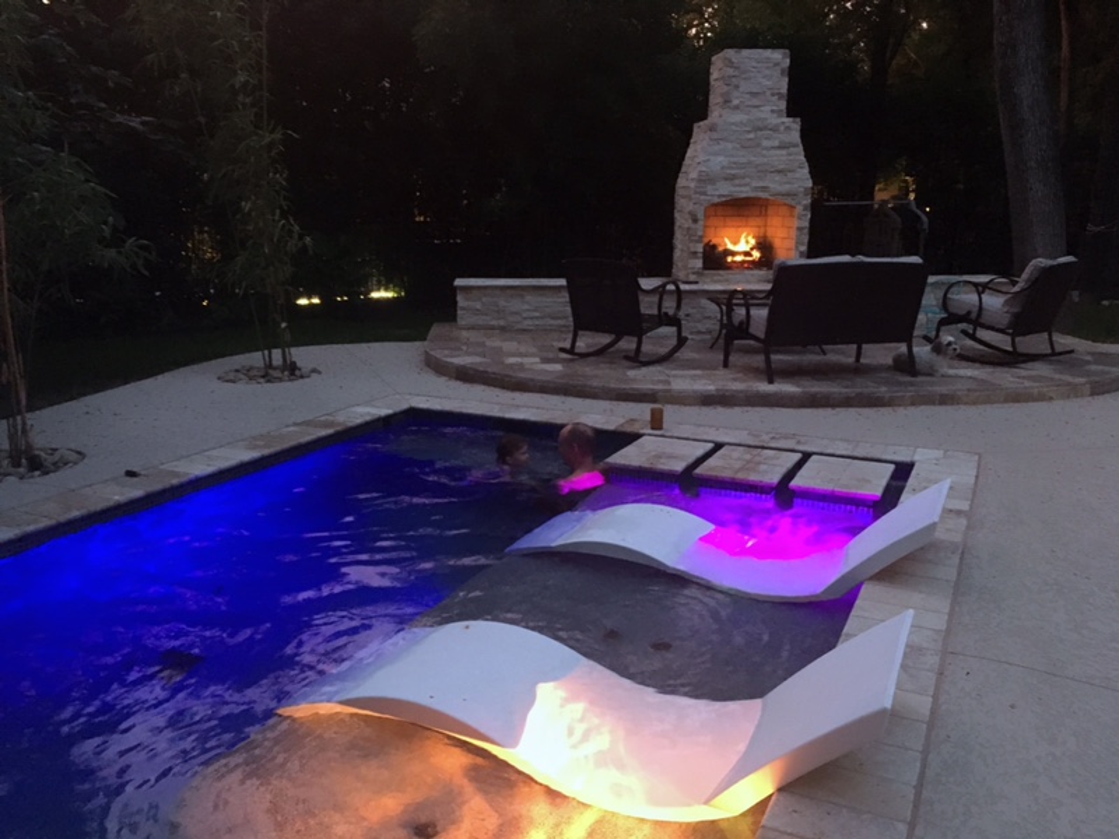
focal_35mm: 29
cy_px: 420
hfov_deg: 61.7
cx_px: 560
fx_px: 937
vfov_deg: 48.2
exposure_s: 1/15
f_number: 2.2
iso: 250
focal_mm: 4.15
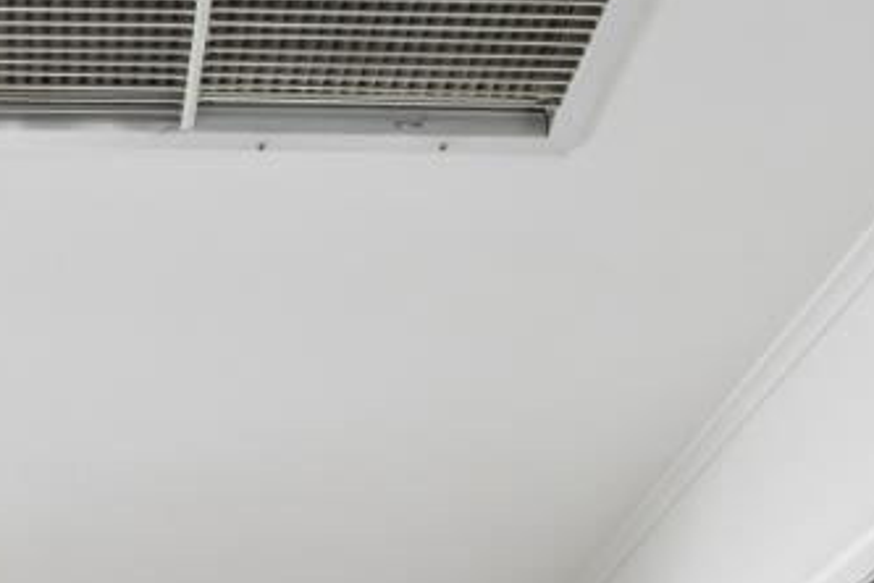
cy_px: 1229
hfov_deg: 30.5
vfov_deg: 15.9
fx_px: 1529
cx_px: 87
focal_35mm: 63
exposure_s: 1/2
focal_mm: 14
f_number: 13
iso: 400
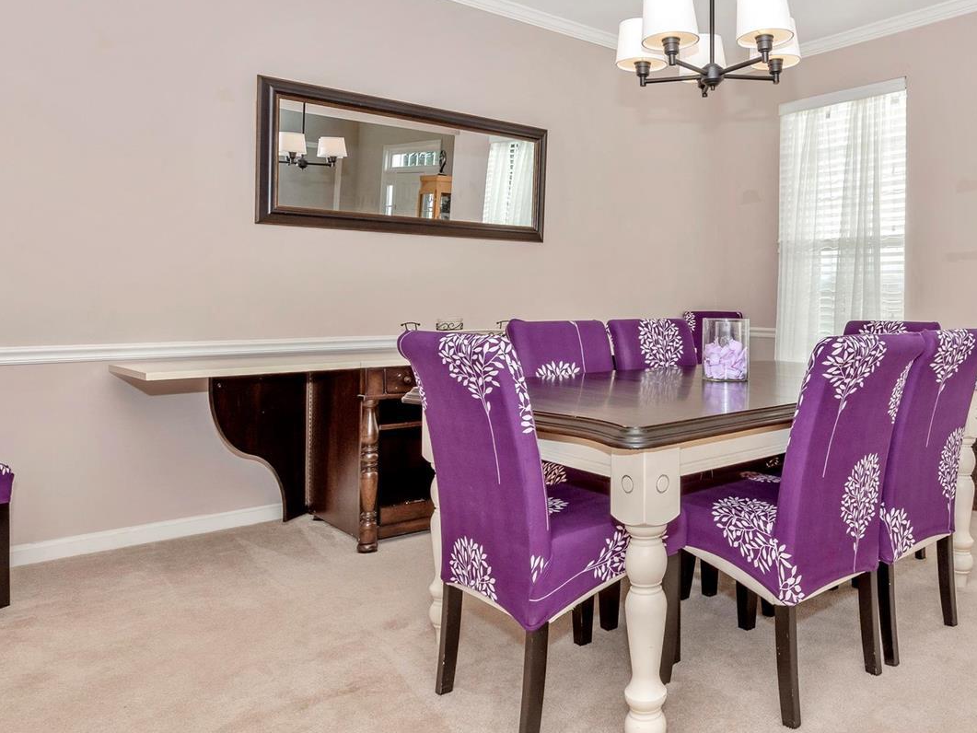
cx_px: 677
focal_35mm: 26
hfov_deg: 64.9
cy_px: 316
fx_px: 734
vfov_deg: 52.9
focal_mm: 14
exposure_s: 1/200
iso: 250
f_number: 9
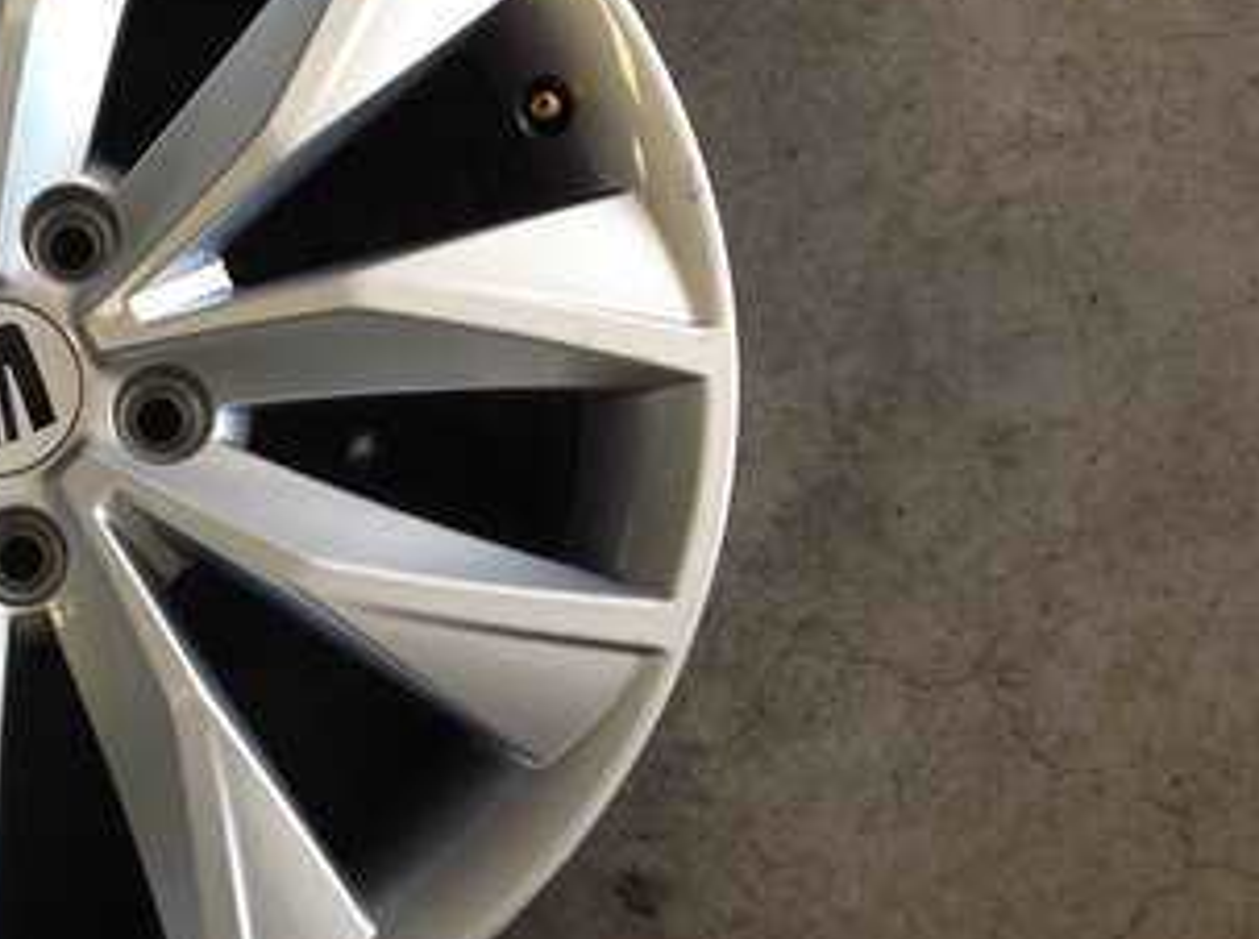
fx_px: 2686
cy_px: 465
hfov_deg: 25.4
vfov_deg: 19.8
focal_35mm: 74
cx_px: 66
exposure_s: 1/60
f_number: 2.4
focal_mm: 4.28
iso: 50
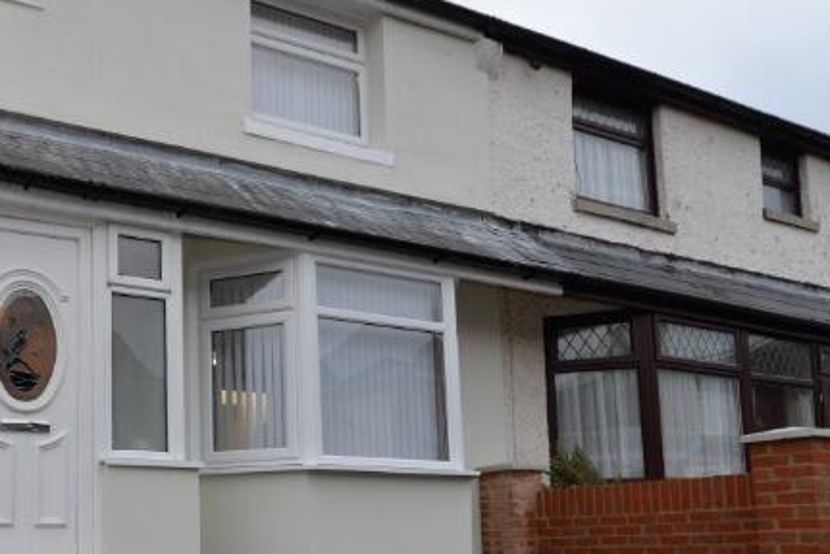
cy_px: 464
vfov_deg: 33.8
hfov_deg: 47.1
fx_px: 877
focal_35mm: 38
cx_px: 133
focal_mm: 16
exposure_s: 1/80
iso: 200
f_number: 4.5
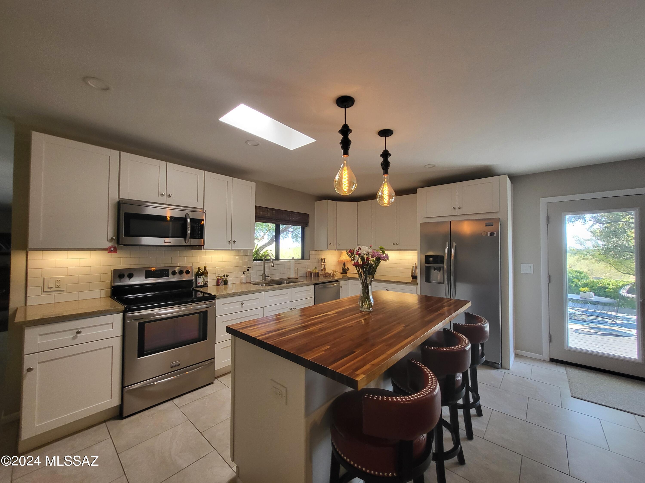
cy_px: 242
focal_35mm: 13
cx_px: 322
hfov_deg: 106.2
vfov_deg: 89.9
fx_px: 242
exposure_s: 1/60
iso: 160
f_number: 2.2
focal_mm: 1.74
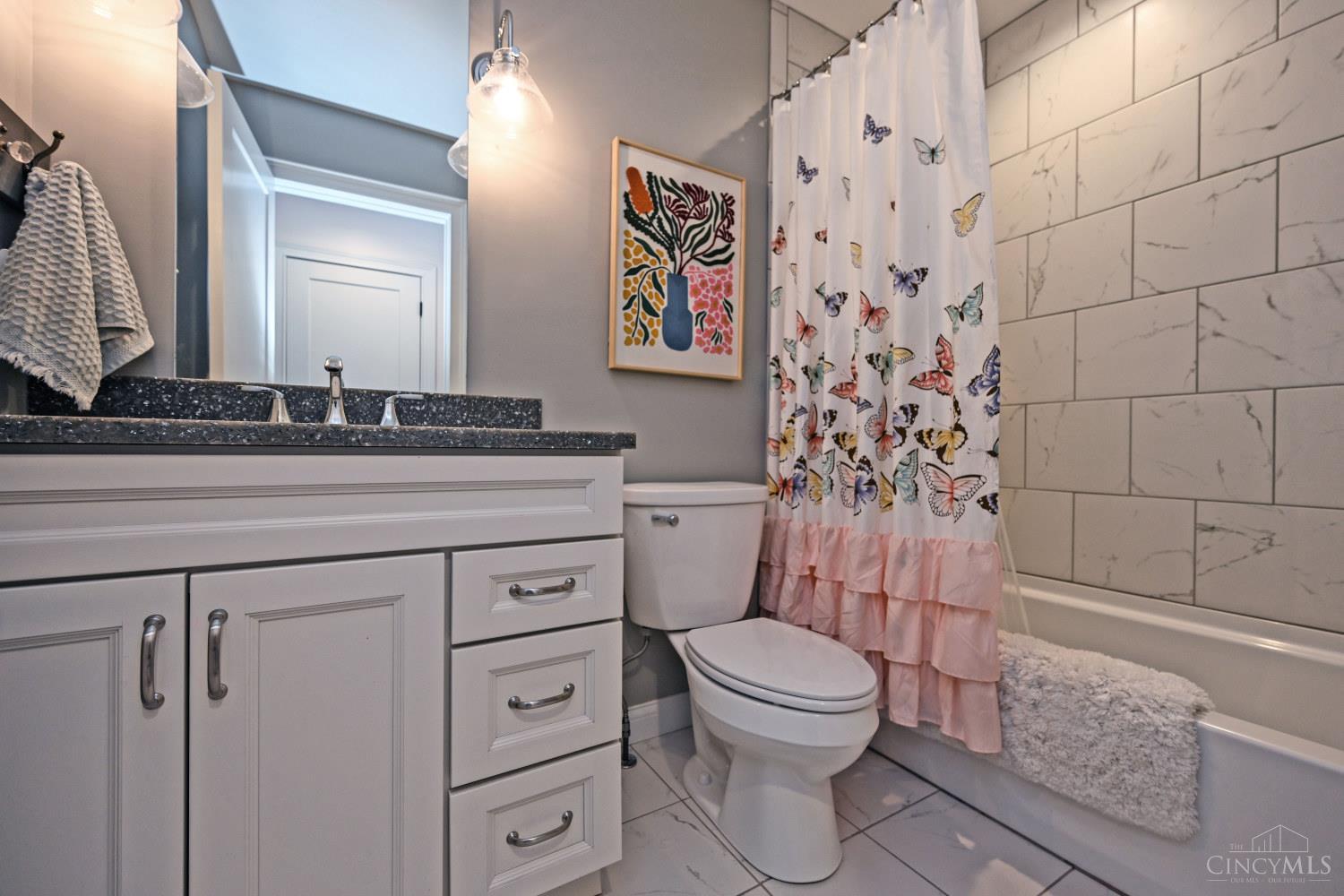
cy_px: 448
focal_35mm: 14
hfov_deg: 104.3
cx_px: 672
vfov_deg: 81.2
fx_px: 523
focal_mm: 14
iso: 280
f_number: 4
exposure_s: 1/60
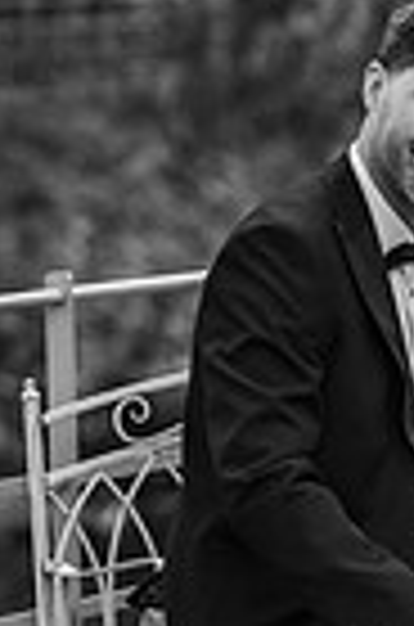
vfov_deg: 7.5
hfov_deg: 4.9
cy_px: 554
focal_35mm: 276
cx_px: 614
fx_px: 4785
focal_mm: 85
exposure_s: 1/1250
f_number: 2.2
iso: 100
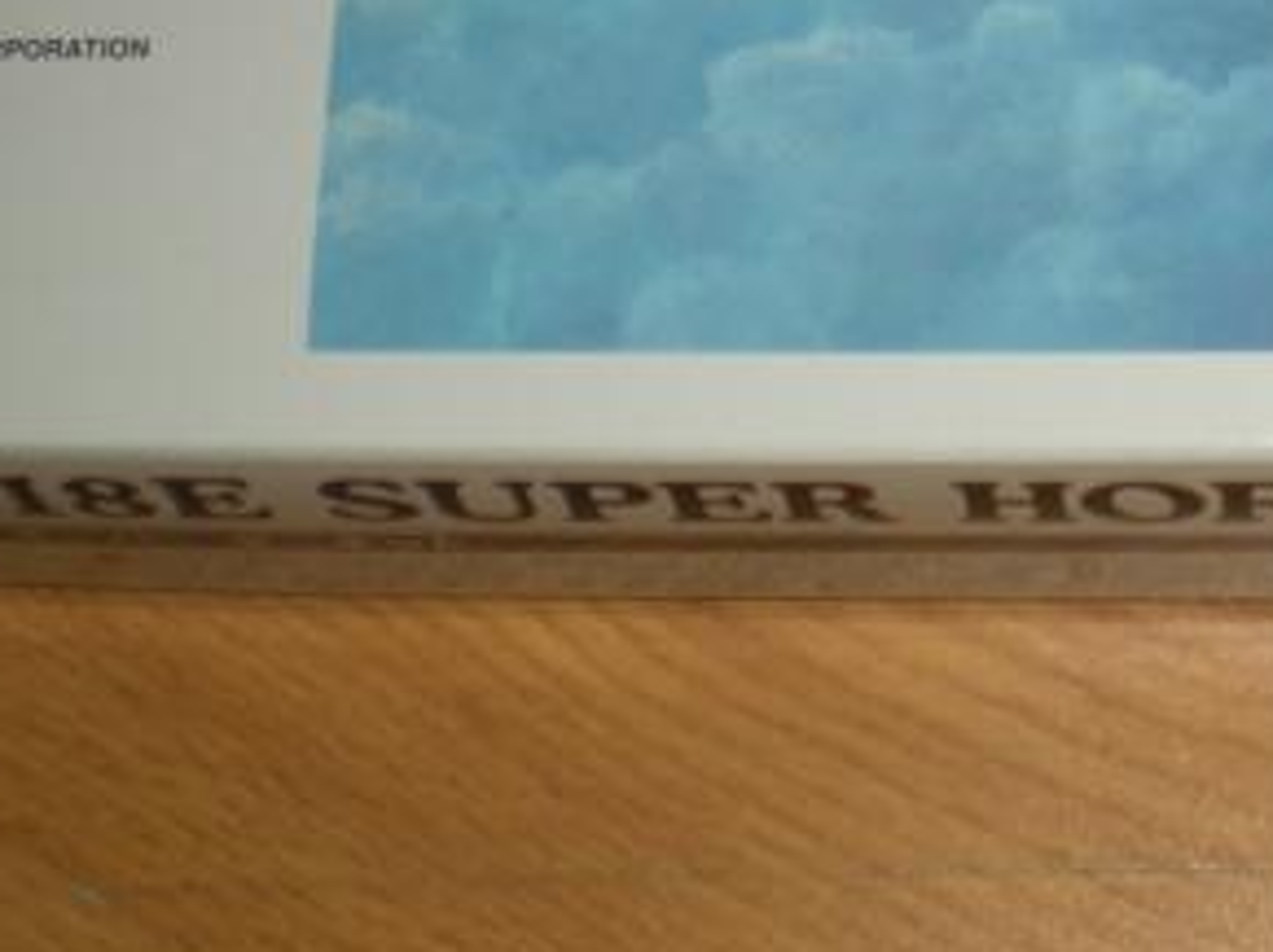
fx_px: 3858
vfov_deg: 13.6
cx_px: 1194
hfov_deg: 18.4
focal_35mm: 105
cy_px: -237
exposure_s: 1/60
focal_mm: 6.3
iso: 64
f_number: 3.1
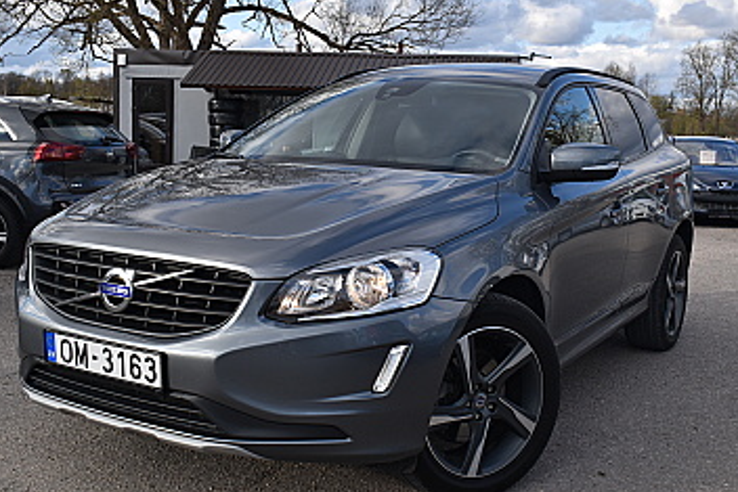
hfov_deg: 45.8
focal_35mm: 43
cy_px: 238
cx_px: 367
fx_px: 873
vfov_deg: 31.5
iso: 200
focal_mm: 25
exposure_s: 1/250
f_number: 8
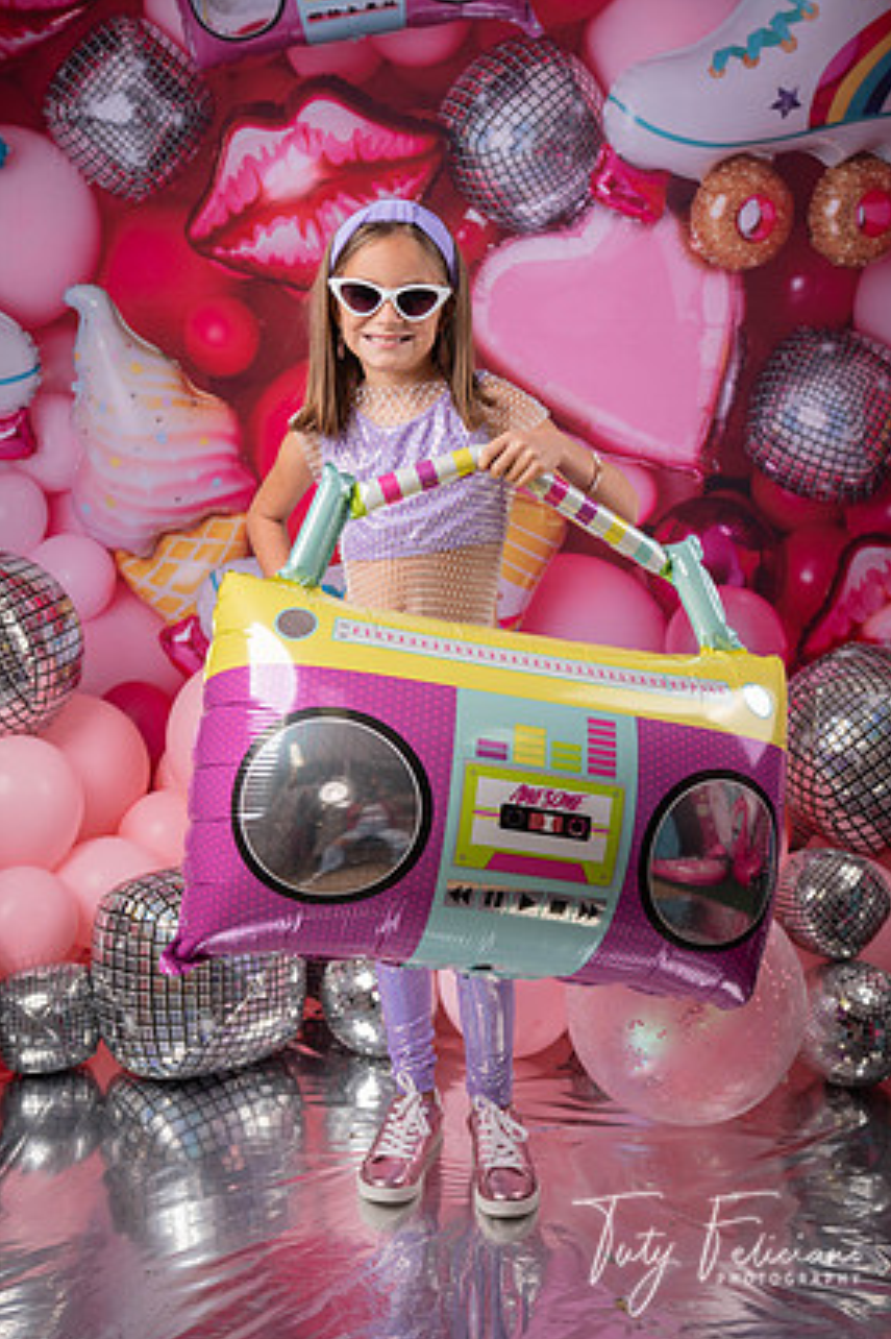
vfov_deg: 48.5
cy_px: 648
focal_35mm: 40
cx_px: 441
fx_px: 1486
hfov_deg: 33.4
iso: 64
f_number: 4
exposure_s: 1/100
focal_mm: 38
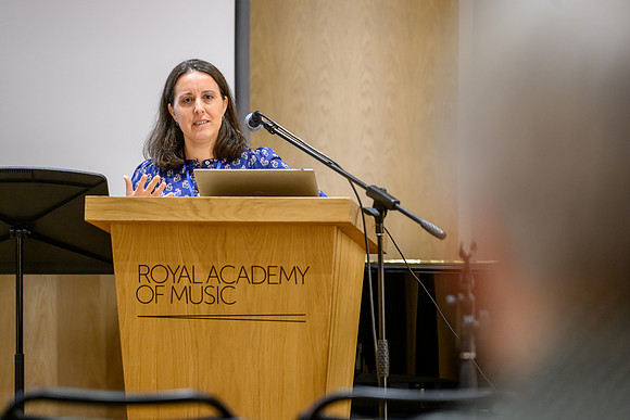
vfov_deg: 8.9
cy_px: 210
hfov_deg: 13.3
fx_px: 2704
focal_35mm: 154
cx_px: 315
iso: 3600
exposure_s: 1/125
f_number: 2.8
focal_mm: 150
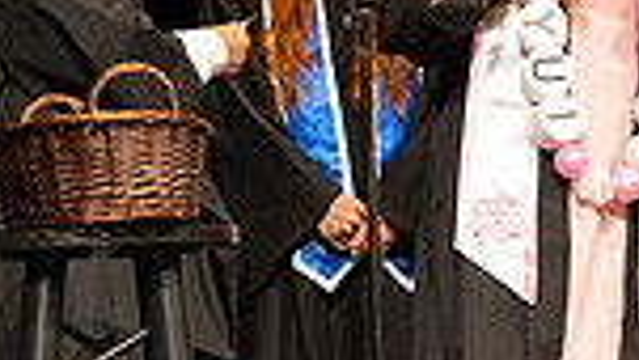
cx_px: 601
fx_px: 3677
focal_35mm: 217
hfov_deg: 9.9
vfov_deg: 5.6
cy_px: 167
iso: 2000
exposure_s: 1/400
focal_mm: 54
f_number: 2.8
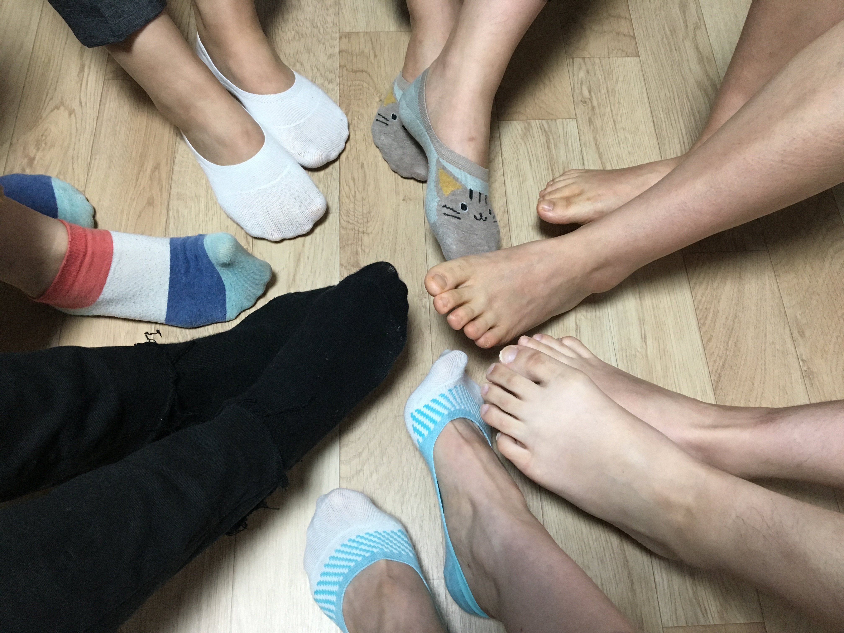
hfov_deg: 61.7
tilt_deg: -64.3
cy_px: 316
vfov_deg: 48.2
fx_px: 707
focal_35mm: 29
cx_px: 422
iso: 125
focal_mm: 4.15
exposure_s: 1/30
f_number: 2.2
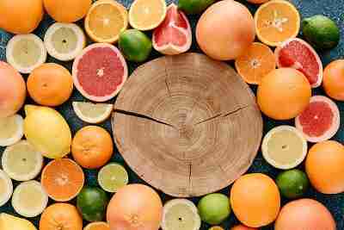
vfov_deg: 27.0
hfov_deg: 39.6
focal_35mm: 50
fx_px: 478
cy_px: 115
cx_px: 172
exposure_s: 1/160
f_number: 9
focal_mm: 50
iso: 200
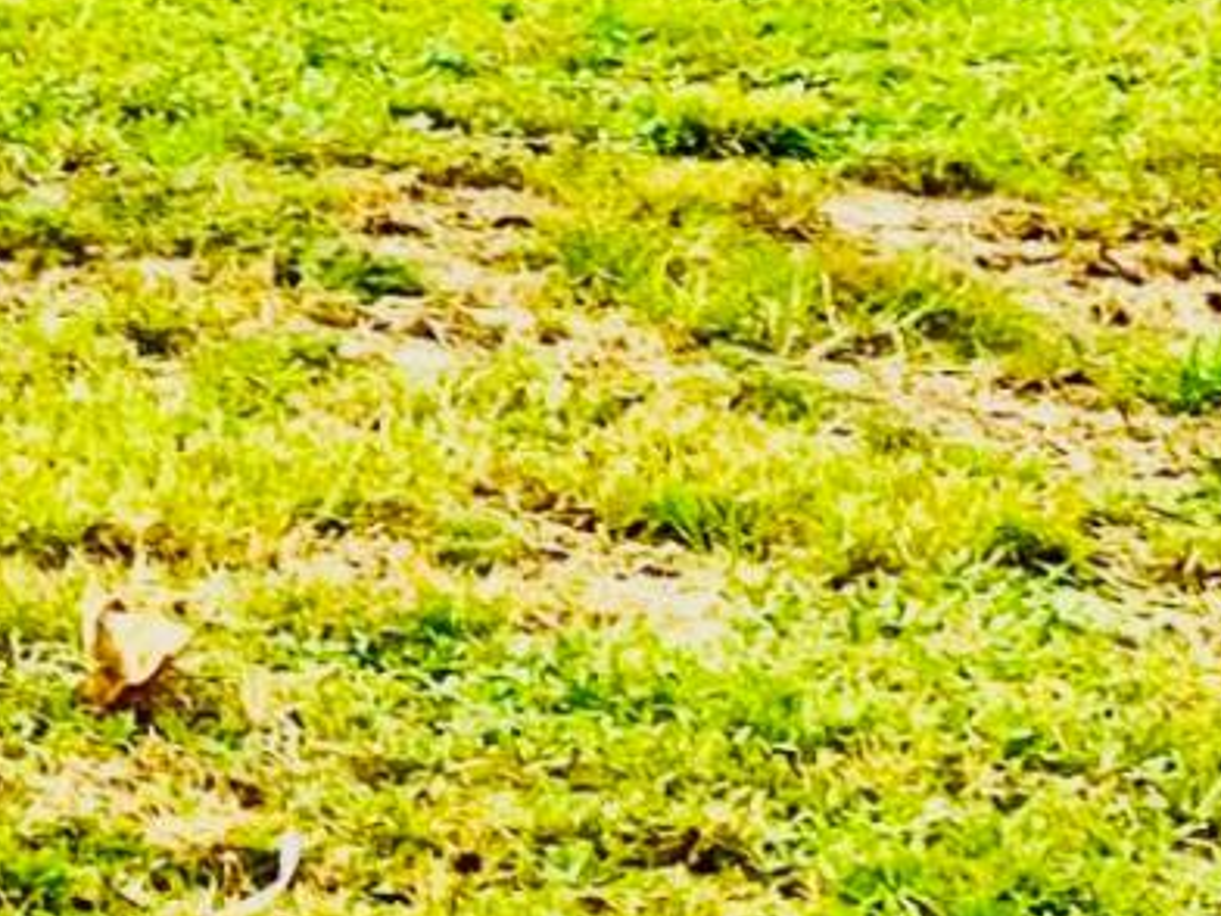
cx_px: -2018
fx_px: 6737
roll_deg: +0.0
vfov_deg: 7.4
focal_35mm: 191
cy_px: -969
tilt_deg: -1.3
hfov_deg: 9.0
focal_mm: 5.7
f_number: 1.5
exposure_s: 1/3257
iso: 50
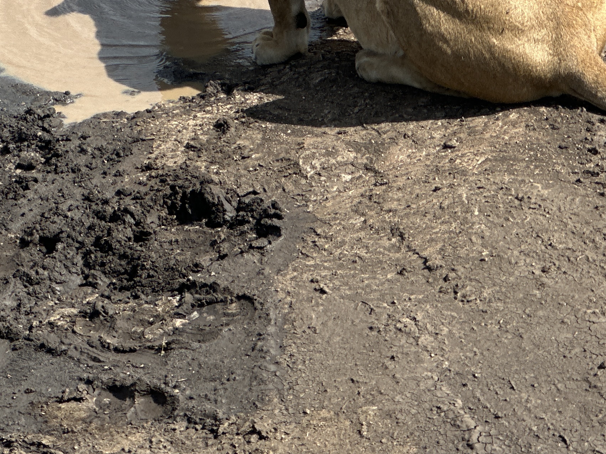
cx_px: 336
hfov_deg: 10.8
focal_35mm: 183
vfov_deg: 8.0
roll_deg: +3.4
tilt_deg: -18.0
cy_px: -56
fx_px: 3203
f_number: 2.8
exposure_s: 1/602
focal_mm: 9
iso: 32
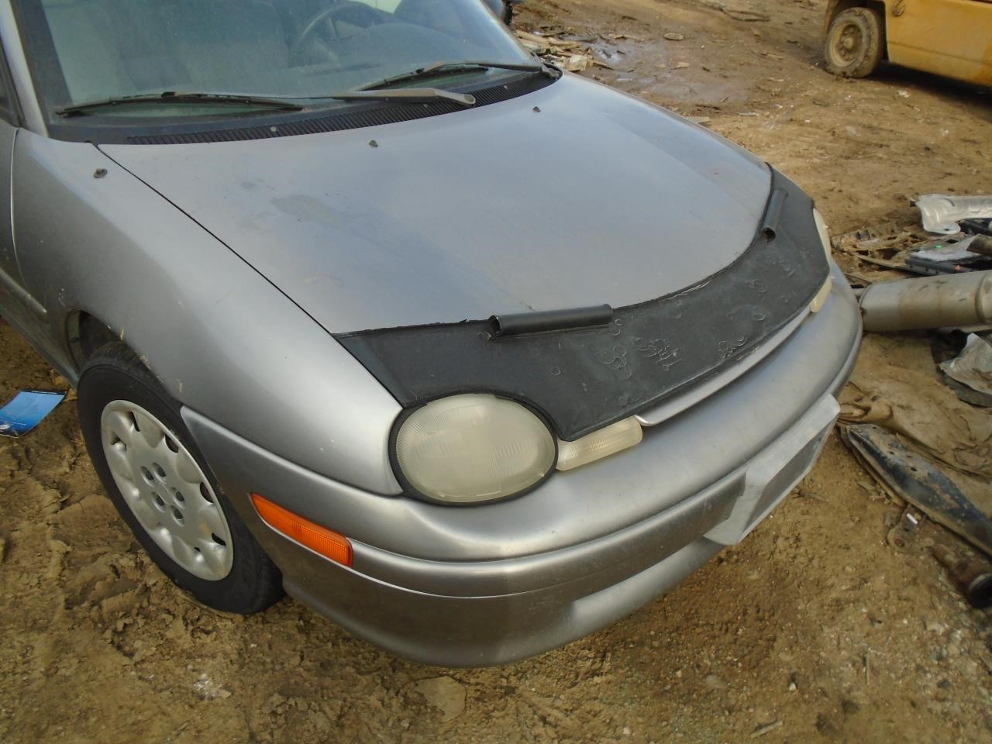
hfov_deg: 67.3
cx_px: 496
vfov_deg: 53.1
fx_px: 745
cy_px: 372
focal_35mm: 26
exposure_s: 1/250
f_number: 3.2
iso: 100
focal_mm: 4.6
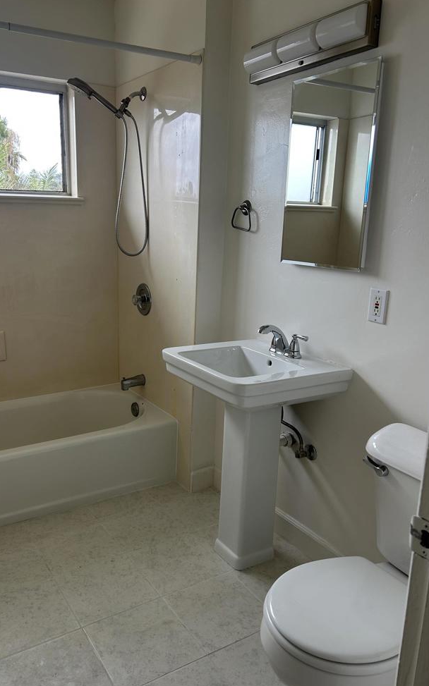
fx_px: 543
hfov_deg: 43.0
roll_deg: -1.2
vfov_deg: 64.6
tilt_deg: -13.6
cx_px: 176
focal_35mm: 29
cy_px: 357
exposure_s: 1/212
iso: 40
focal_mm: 5.7
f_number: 1.5
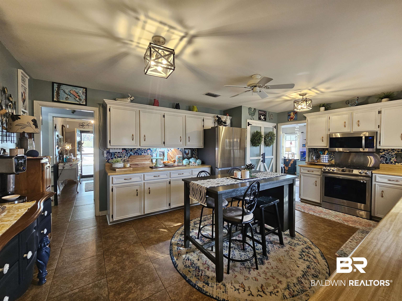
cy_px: 150
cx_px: 201
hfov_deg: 106.2
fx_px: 151
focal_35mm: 13
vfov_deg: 89.9
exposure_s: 1/60
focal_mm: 2.2
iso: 200
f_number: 2.2
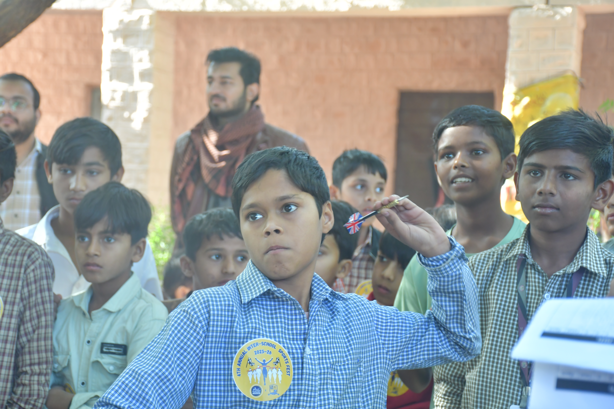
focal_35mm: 78
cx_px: 307
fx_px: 1330
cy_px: 204
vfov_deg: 17.5
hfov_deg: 26.0
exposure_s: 1/125
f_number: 4.8
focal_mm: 52
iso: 800
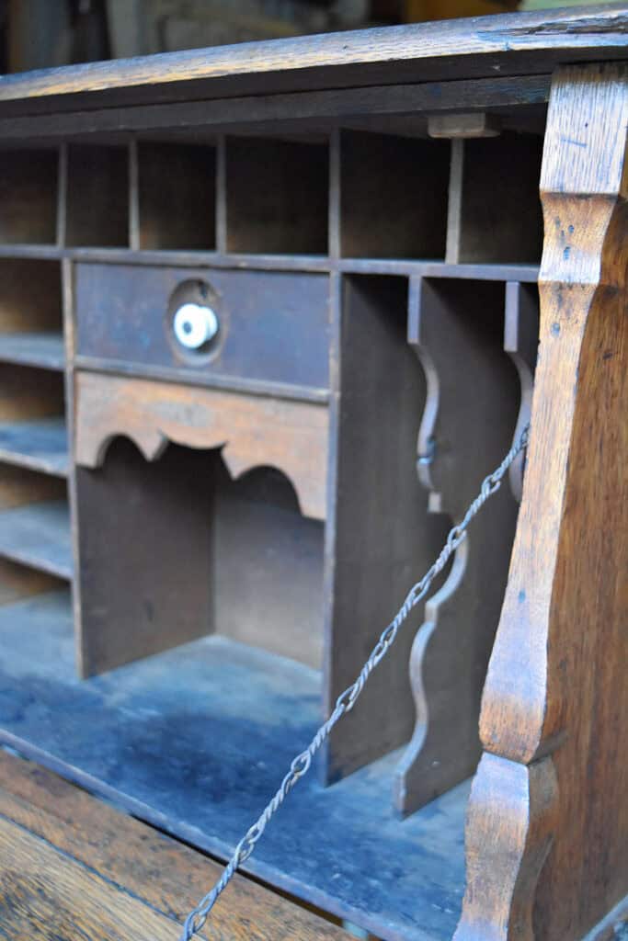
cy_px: 470
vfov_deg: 45.0
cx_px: 314
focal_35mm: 44
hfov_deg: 30.9
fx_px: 1138
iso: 3600
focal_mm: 29
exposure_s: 1/60
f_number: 4.2
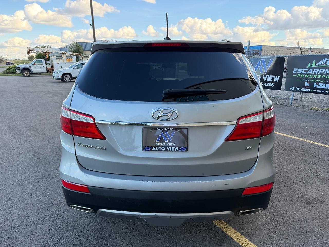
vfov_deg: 56.8
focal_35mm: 24
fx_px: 228
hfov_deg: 71.6
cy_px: 124
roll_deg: +0.2
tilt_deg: -13.9
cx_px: 164
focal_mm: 6.76
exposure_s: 1/405
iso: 80
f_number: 1.78
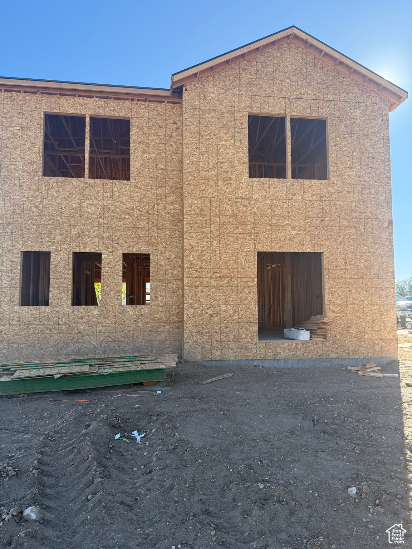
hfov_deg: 56.8
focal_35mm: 24
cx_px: 206
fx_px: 381
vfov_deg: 71.6
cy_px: 274
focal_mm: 6.76
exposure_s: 1/1464
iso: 100
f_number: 1.78
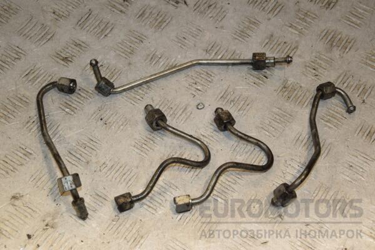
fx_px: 703
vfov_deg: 20.2
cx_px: 188
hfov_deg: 29.9
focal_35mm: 68
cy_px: 125
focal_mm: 45
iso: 800
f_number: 9
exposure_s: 1/200
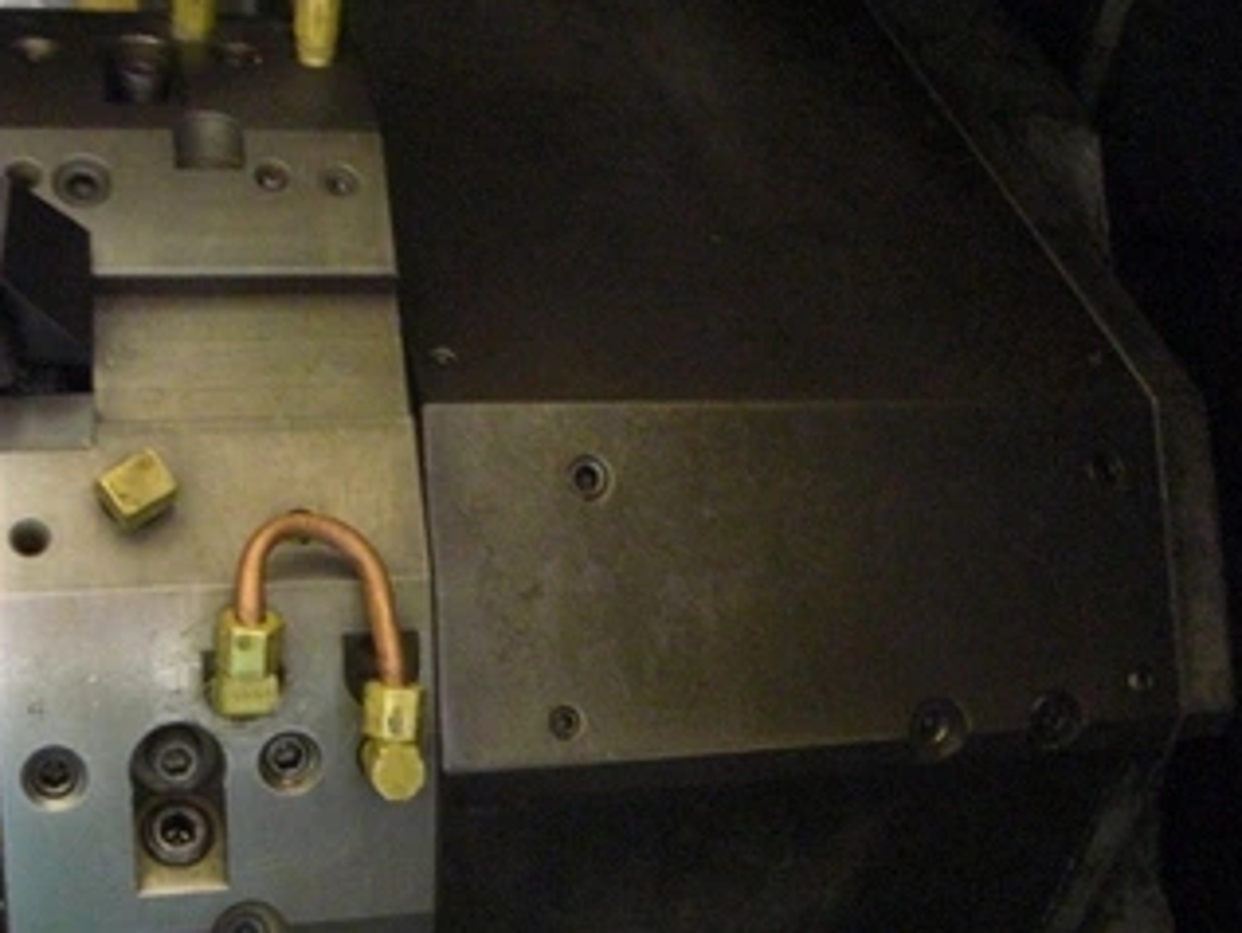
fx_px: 1723
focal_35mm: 48
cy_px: 553
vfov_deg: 30.2
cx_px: 623
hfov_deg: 39.6
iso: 800
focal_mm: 6.2
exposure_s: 1/8
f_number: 2.7
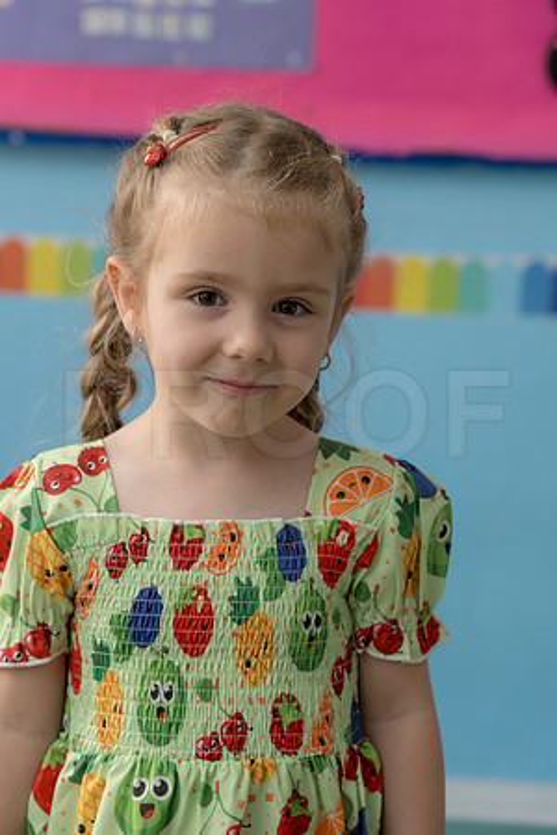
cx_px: 278
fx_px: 1996
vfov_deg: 23.6
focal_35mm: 86
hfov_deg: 15.9
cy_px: 418
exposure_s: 1/160
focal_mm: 86
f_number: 5.6
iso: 1600
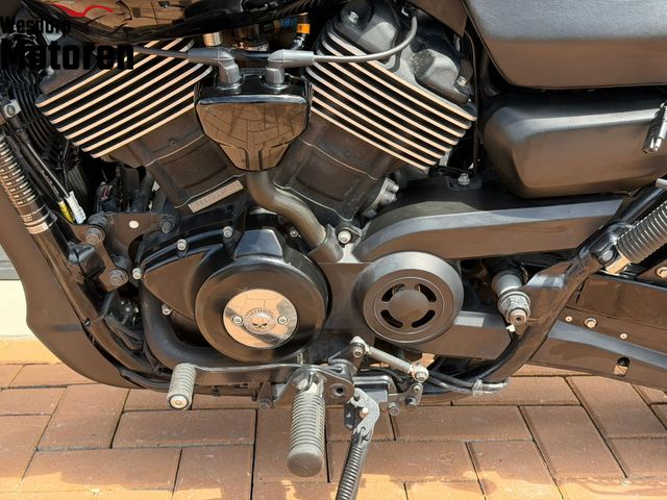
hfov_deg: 39.7
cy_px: 250
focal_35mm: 48
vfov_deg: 30.3
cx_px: 334
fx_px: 925
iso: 100
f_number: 1.78
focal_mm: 6.76
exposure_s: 1/733
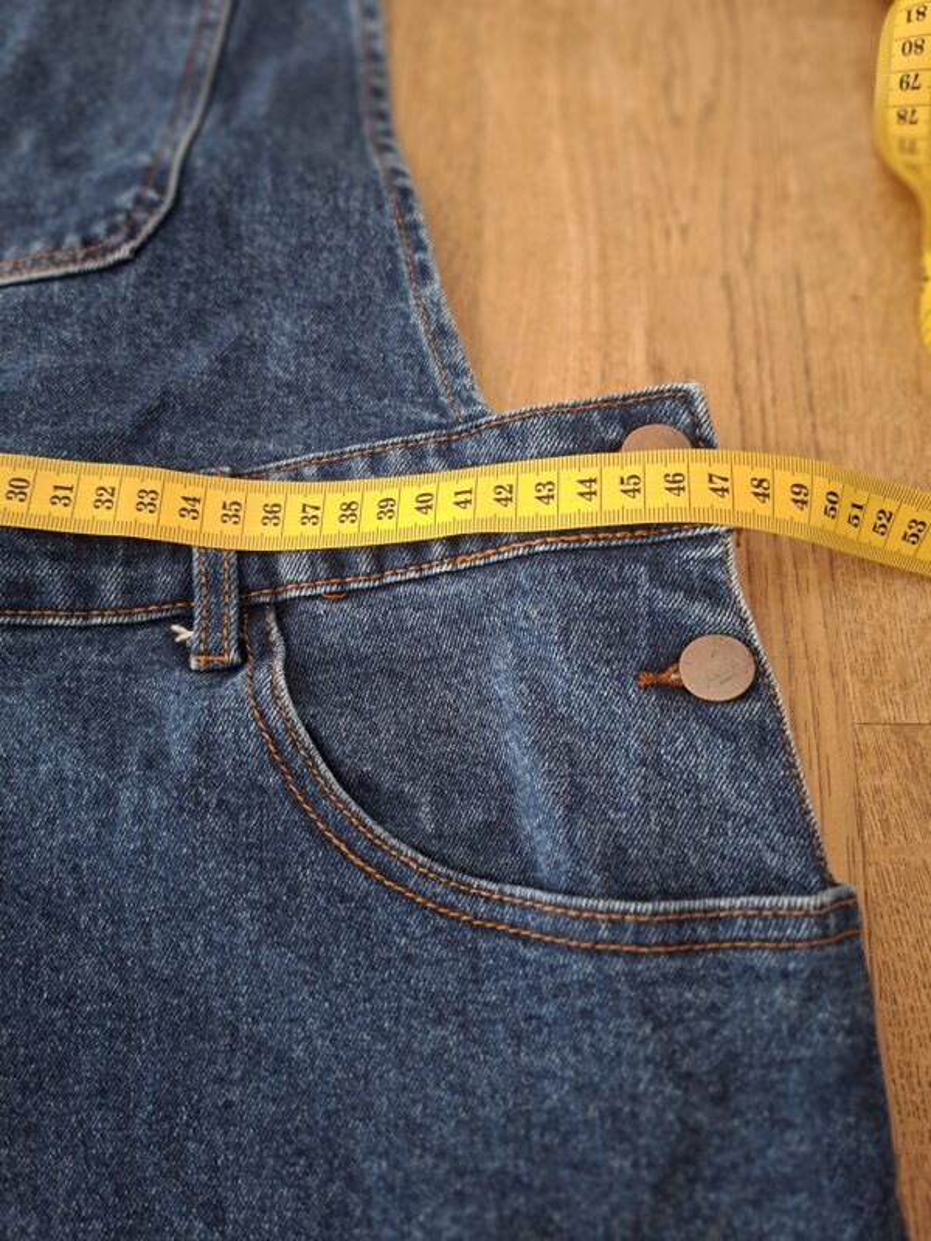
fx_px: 825
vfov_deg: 73.9
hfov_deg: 58.9
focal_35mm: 23
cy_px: 620
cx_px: 466
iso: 320
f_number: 1.8
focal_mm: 5.54
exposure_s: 1/50
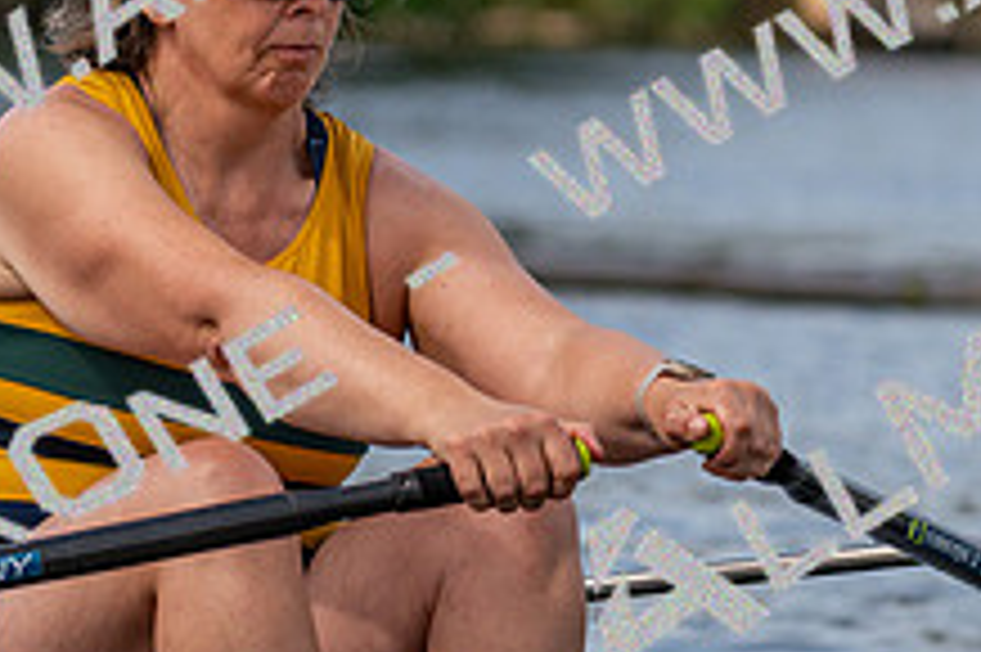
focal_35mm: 570
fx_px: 15520
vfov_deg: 2.4
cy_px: 295
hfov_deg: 3.6
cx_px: 202
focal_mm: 214
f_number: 5.6
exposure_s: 1/1600
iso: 320
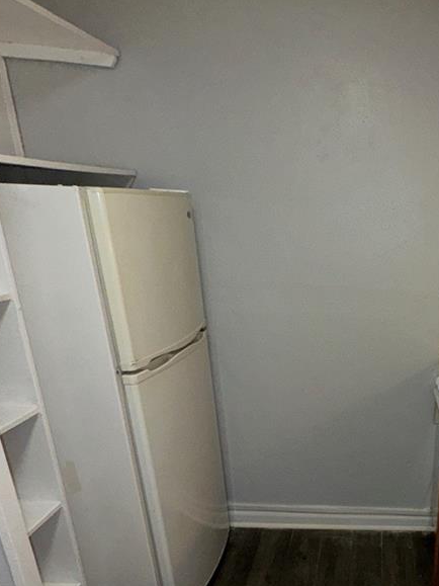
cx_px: 408
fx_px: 491
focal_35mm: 29
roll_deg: -2.7
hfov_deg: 43.4
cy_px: 411
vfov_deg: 59.6
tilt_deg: -22.3
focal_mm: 2.22
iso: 50
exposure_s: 1/122
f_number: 2.2
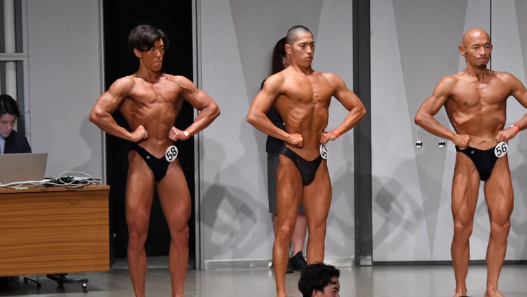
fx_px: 2976
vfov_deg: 5.7
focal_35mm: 213
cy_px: 168
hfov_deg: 10.1
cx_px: 263
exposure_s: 1/400
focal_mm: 135
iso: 6400
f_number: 5.6
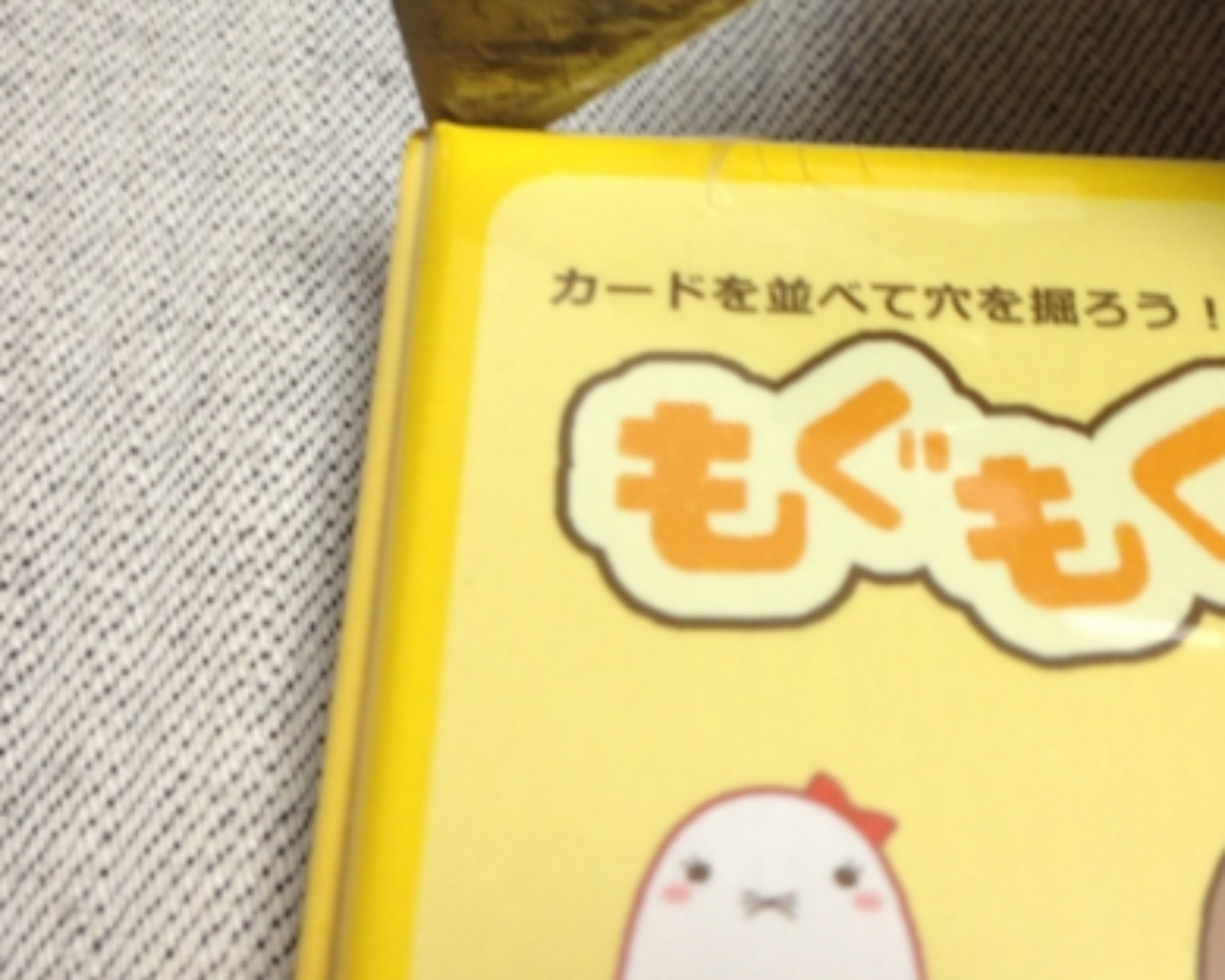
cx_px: 741
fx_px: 2030
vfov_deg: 26.9
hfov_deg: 33.5
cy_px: 295
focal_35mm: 56
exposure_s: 1/20
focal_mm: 4.28
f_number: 2.4
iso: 80
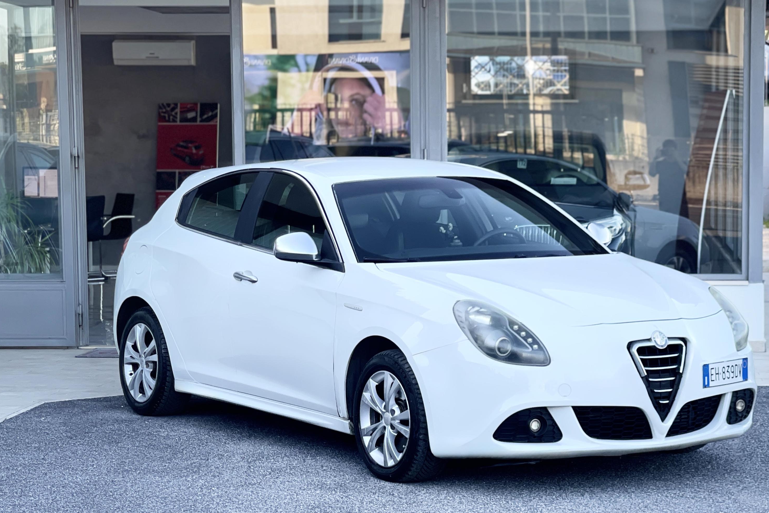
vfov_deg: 15.0
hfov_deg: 22.4
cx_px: 448
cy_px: 340
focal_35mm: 91
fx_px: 1944
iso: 32
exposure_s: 1/121
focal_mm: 7.5
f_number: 2.2
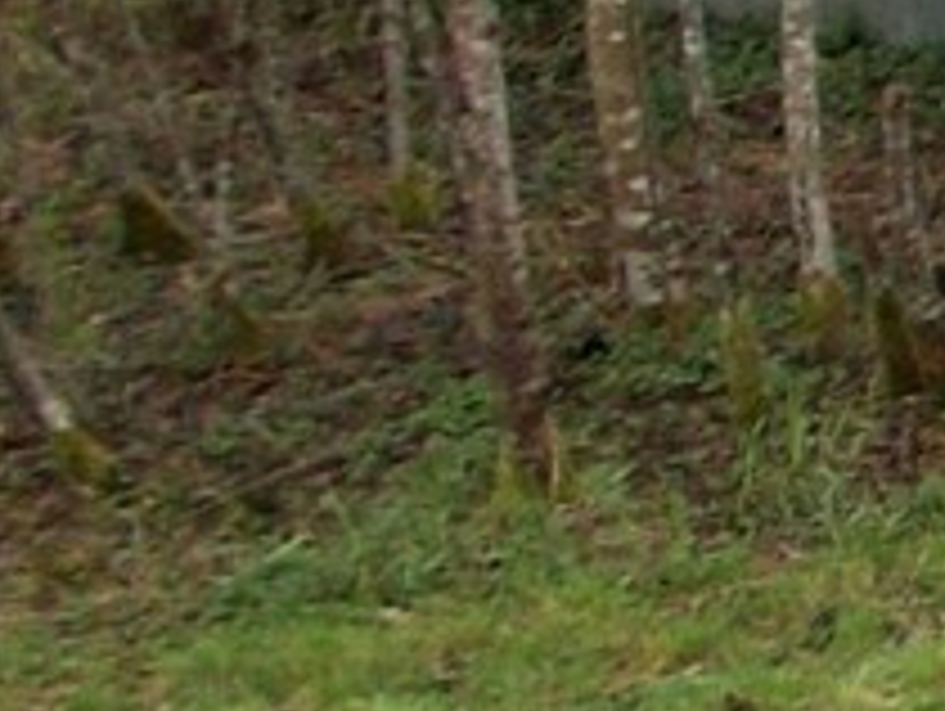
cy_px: 648
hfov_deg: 6.6
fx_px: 7079
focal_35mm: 259
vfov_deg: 5.7
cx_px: 3222
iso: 64
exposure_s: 1/164
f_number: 2.8
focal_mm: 5.7
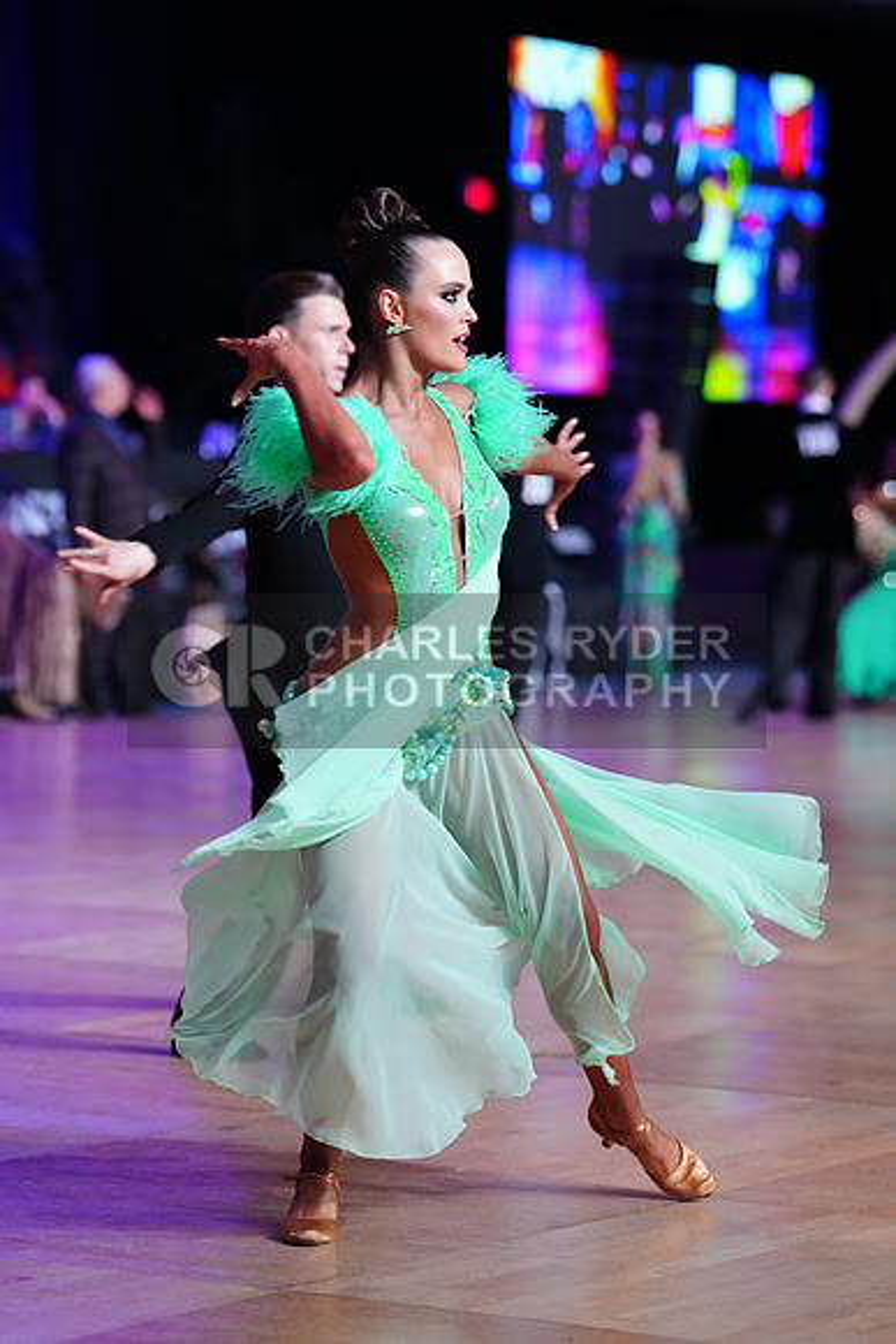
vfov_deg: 16.3
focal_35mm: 126
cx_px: 448
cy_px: 672
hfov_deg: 10.9
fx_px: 4701
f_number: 3.5
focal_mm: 126
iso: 4000
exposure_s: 1/400
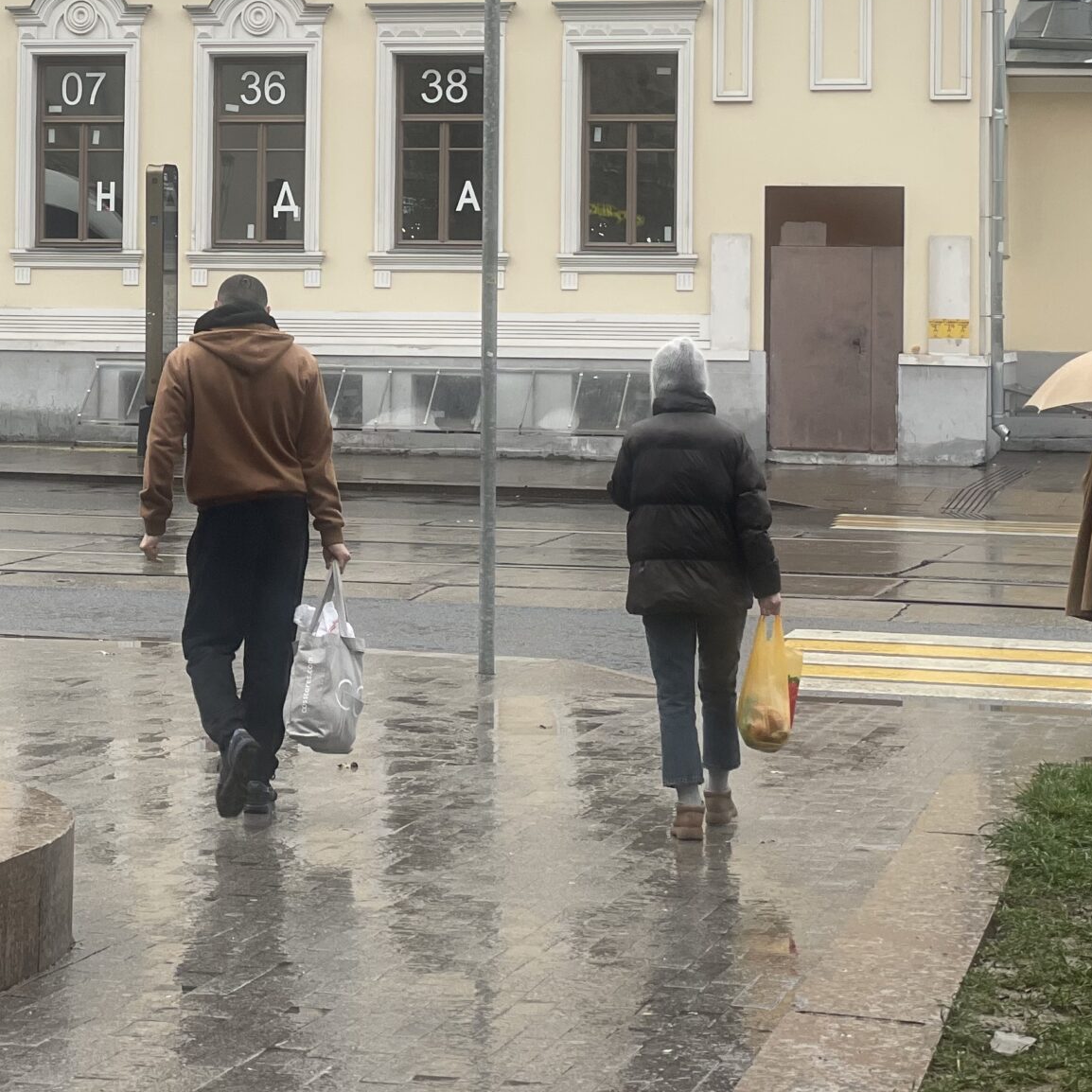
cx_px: 348
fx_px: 3640
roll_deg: -0.2
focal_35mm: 102
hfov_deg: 17.0
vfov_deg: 16.9
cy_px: 199
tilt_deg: +1.9
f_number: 2
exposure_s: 1/122
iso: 25
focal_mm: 6
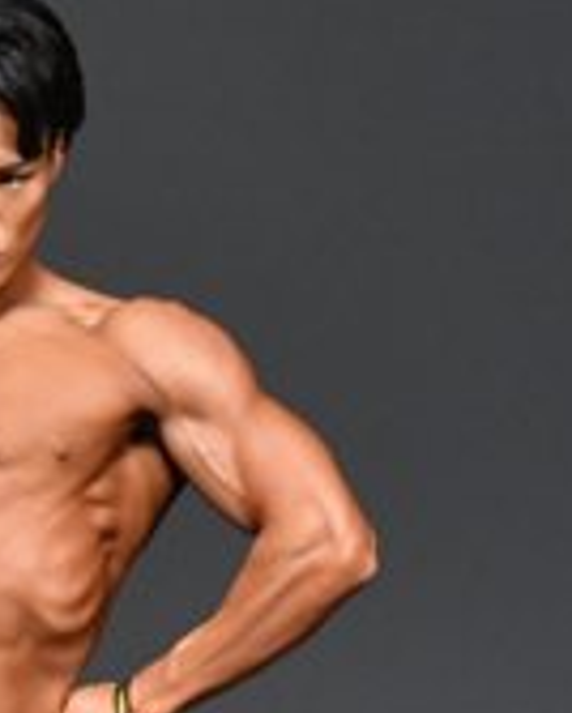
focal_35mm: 1372
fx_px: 28980
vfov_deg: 1.4
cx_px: 32
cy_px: 948
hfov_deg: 1.1
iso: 2500
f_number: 5.6
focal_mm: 210
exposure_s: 1/400
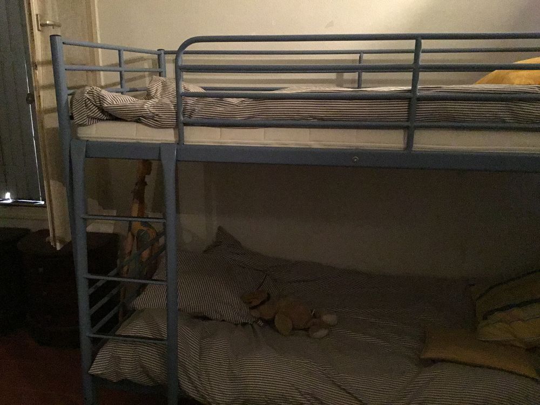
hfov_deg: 58.4
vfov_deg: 45.4
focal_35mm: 31
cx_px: 270
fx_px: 484
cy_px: 202
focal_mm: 3.3
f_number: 2.4
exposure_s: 1/17
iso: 640
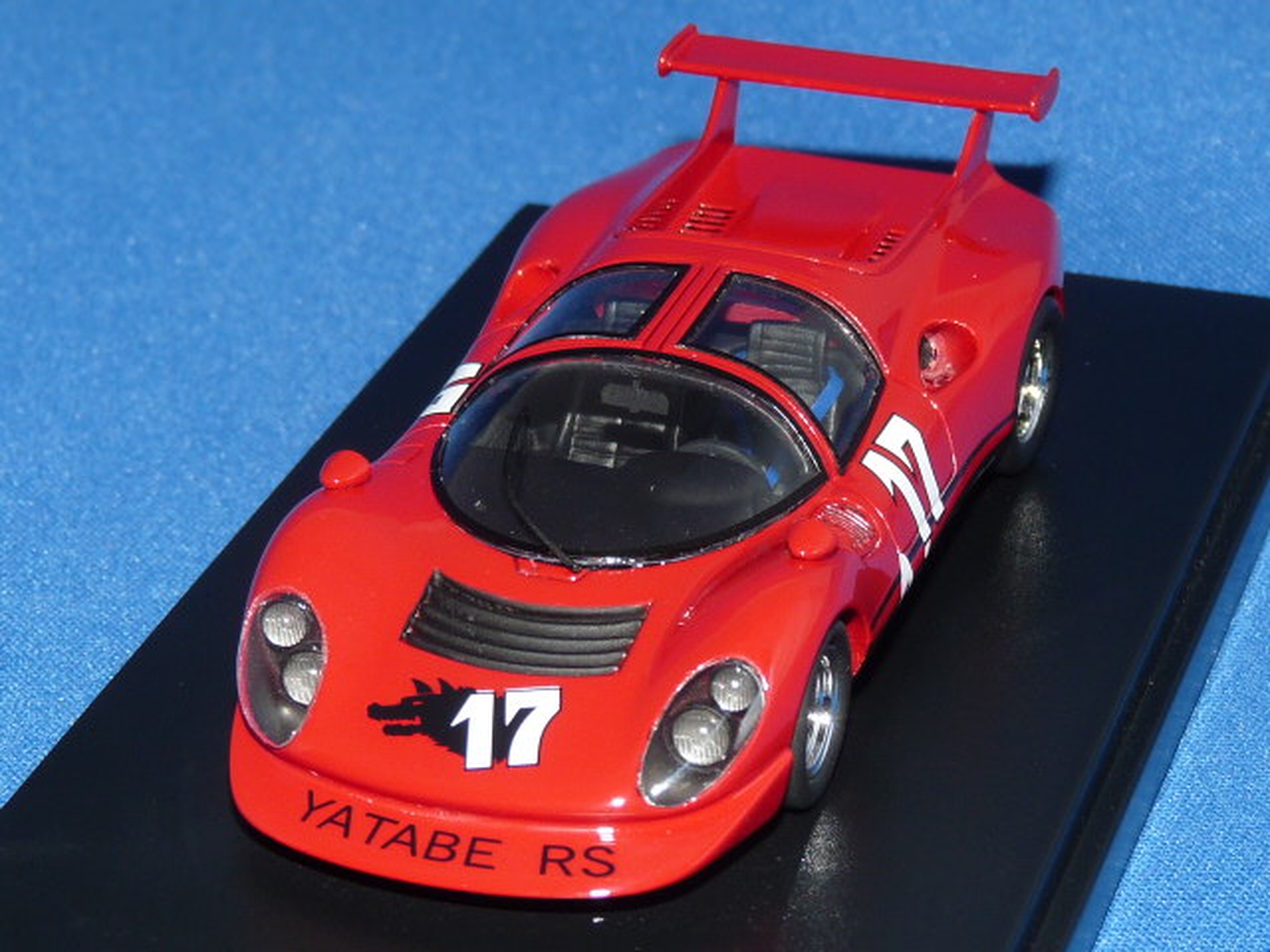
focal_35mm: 124
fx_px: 4549
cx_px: 635
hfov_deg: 15.9
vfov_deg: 12.0
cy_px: 476
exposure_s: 1/40
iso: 100
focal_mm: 12.4
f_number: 4
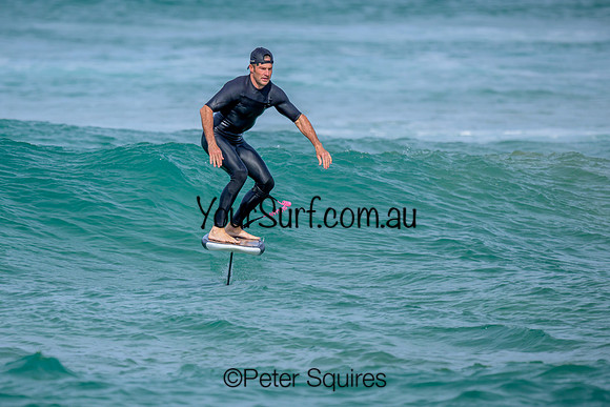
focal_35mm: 1101
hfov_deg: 1.9
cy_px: 251
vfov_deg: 1.3
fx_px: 18653
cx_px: 251
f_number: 6.3
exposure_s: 1/2000
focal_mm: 800
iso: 280
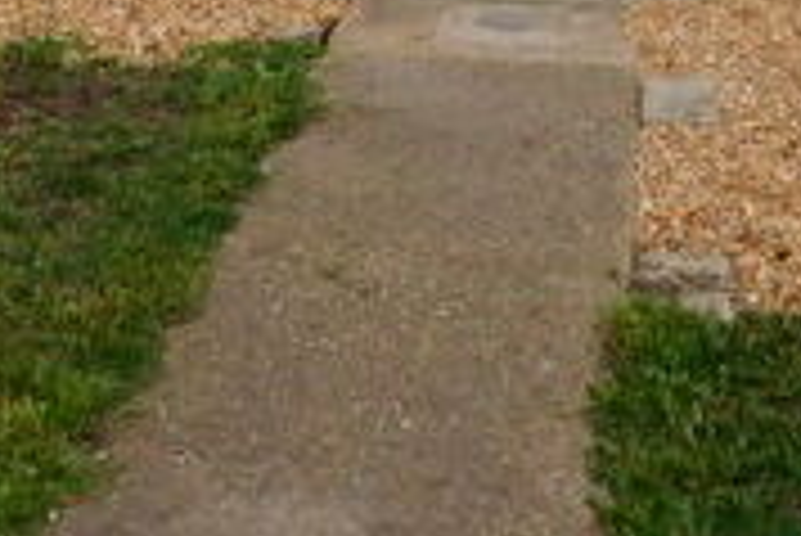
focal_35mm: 94
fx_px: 2093
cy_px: -547
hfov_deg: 21.6
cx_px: 464
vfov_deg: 12.7
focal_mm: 4
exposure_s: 1/800
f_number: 3
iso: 125
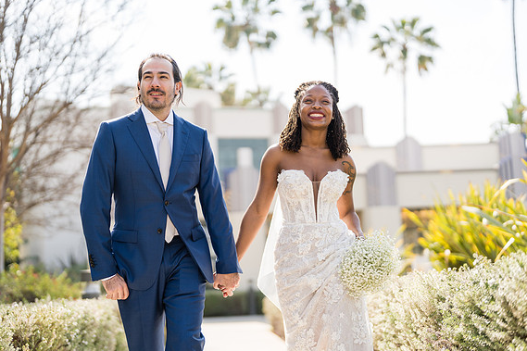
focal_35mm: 51
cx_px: 259
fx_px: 746
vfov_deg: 26.5
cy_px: 176
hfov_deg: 38.9
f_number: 1.2
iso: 125
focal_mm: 50
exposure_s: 1/3200
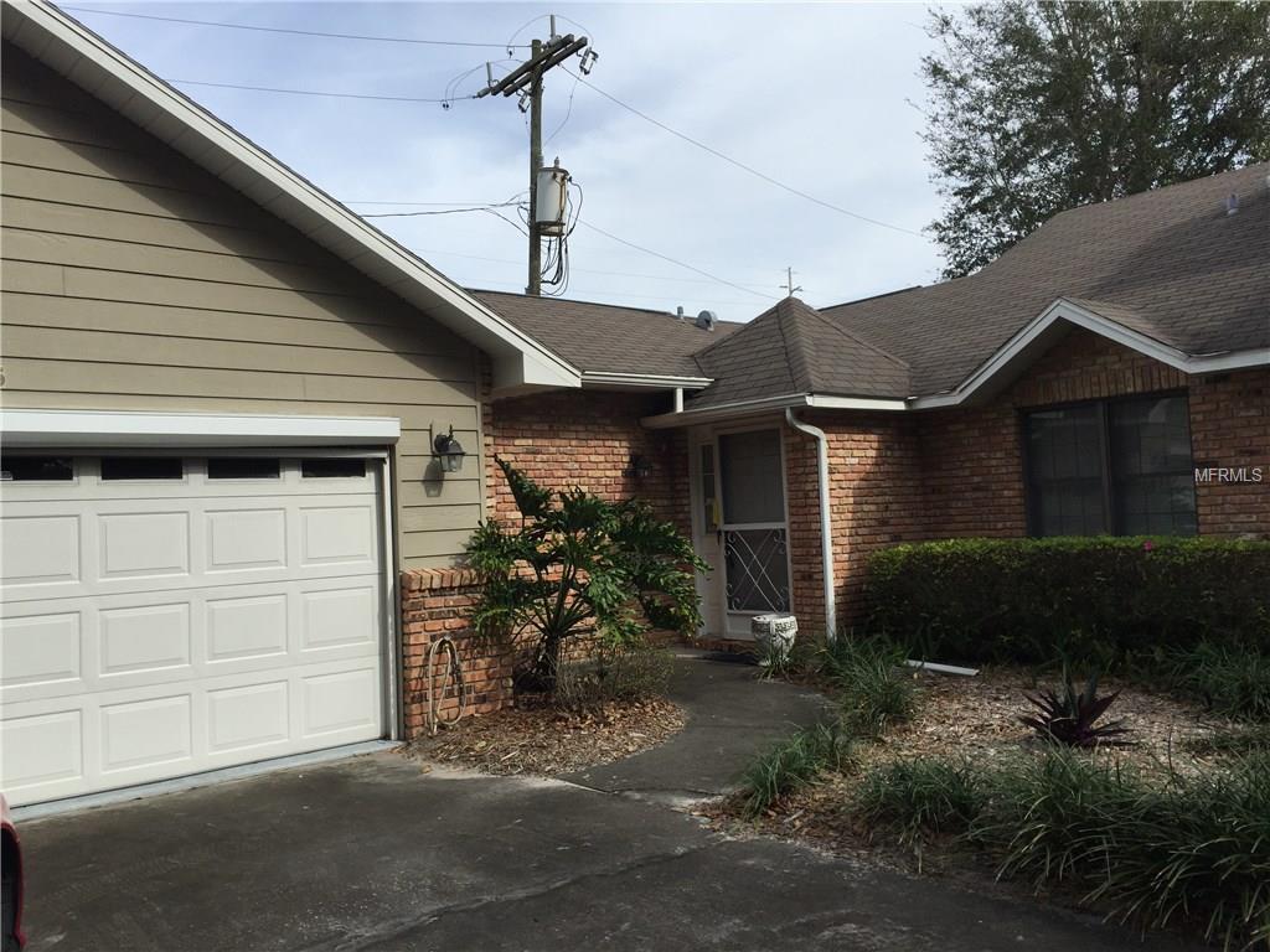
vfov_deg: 48.2
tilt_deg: +2.8
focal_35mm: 29
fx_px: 1064
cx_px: 635
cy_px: 476
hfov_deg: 61.7
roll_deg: +2.1
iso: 32
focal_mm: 4.15
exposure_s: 1/2198
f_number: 2.2
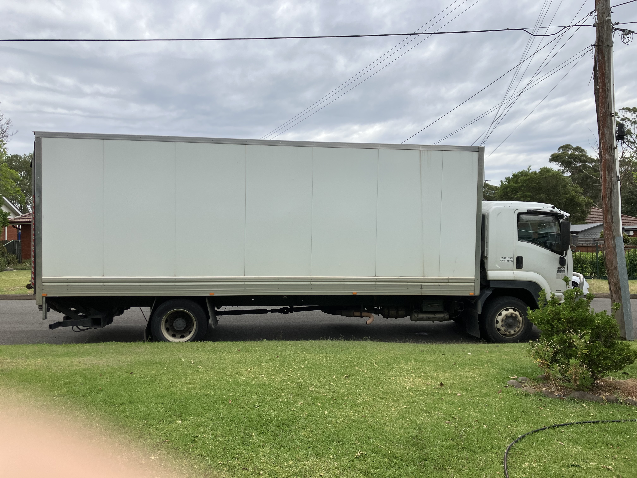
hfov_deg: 63.4
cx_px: 318
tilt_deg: +0.7
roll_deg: +2.6
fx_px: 515
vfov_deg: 49.7
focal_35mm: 28
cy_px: 239
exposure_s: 1/2315
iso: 32
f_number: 1.8
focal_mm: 3.99
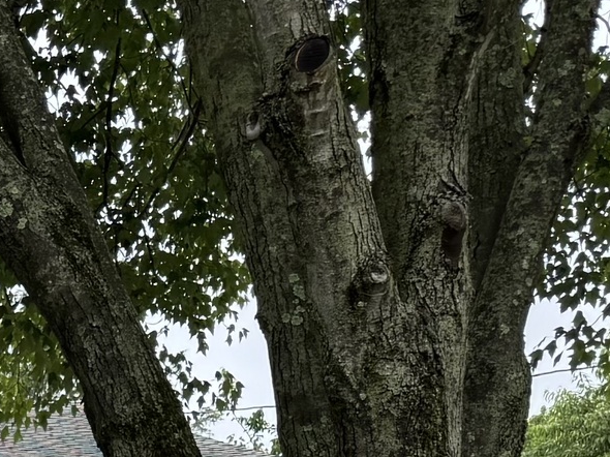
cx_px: -461
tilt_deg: -2.4
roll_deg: +3.7
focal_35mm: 125
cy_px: 1156
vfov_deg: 10.1
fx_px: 2202
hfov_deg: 14.1
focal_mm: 6.76
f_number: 1.78
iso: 80
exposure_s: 1/488
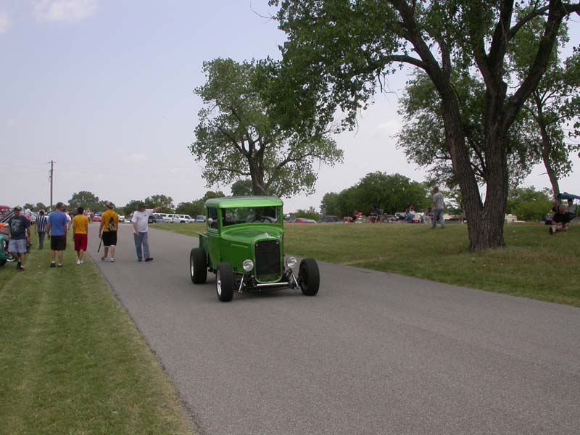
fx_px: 637
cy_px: 218
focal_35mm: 38
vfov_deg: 37.7
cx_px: 290
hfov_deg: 49.0
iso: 100
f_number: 7.5
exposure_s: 1/340
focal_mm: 7.85
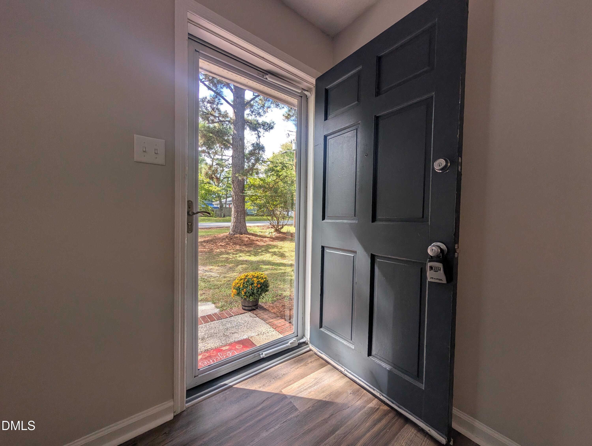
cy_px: 223
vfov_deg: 94.6
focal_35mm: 12
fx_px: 205
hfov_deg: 110.5
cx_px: 296
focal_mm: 2.02
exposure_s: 1/500
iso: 64
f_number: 1.7
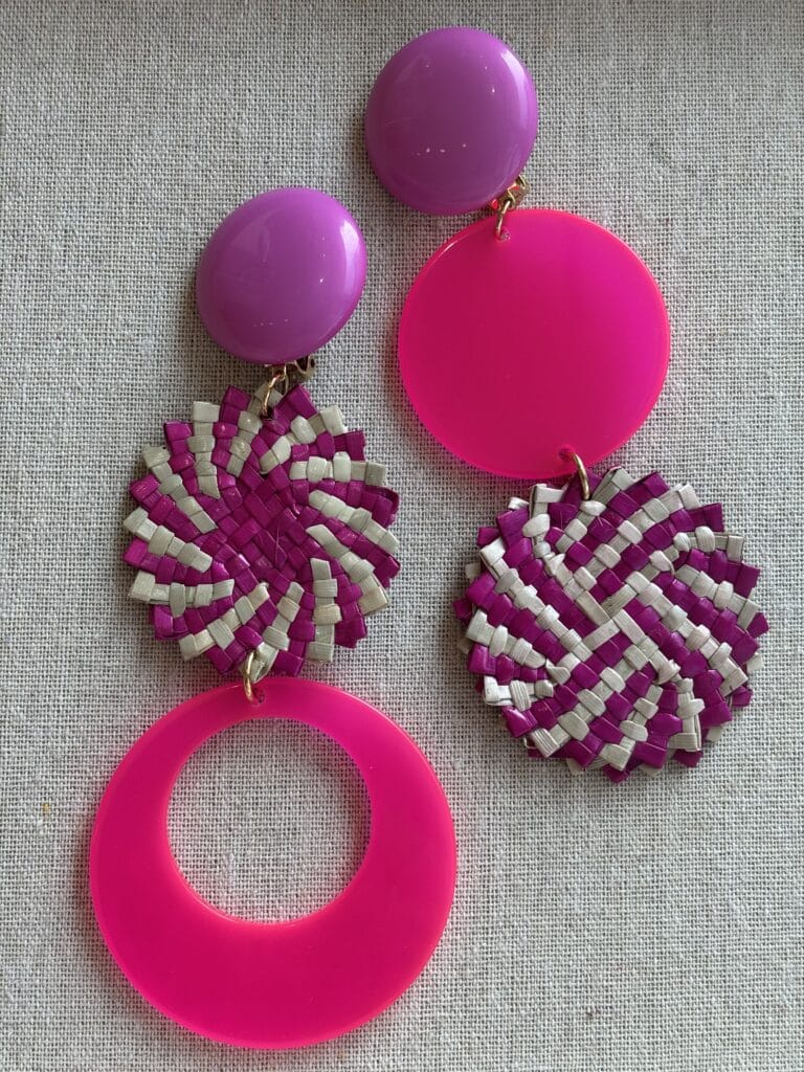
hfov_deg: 28.0
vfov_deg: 36.8
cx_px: 402
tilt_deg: -82.2
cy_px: 536
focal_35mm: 52
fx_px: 1610
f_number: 1.6
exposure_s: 1/228
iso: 32
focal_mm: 5.96
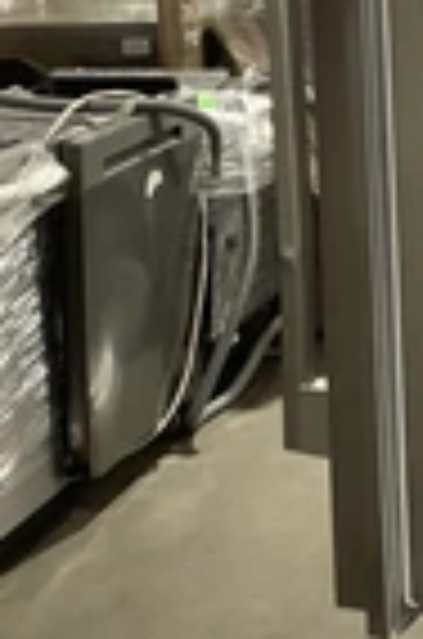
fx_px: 1612
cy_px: 18
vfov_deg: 21.7
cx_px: 792
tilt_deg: -5.9
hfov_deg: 13.3
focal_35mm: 91
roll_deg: +0.6
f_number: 2.4
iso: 320
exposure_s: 1/40
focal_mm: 3.3
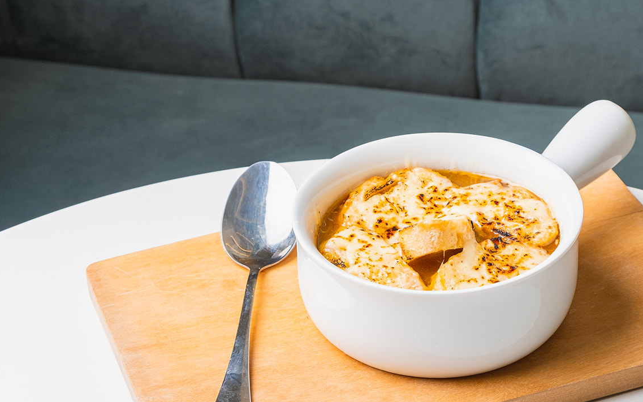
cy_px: 255
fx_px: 1910
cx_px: 422
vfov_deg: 12.0
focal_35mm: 109
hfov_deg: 19.1
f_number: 8
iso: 200
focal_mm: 50.5
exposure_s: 1/100
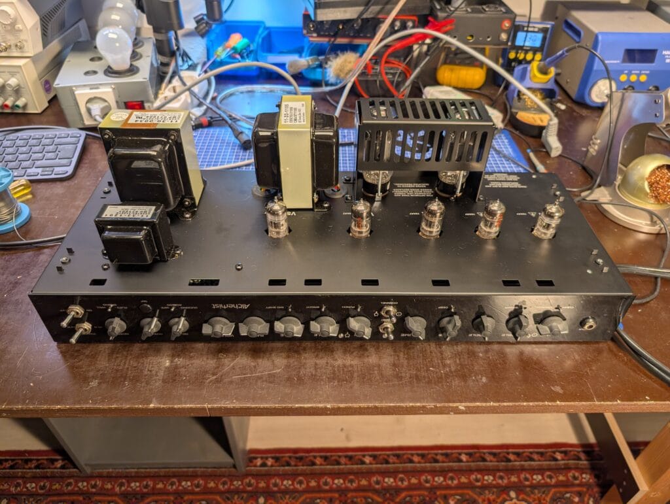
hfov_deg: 71.5
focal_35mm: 24
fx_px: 465
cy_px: 252
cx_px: 335
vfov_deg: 56.9
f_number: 1.68
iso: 19
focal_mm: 6.9
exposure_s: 1/114
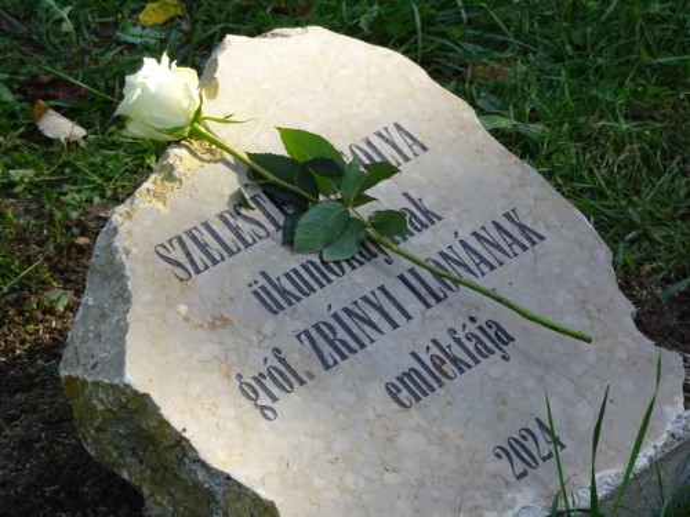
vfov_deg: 11.0
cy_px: 258
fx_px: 2691
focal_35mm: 135
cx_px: 345
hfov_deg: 14.6
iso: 100
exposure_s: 1/160
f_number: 5.6
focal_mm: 21.22
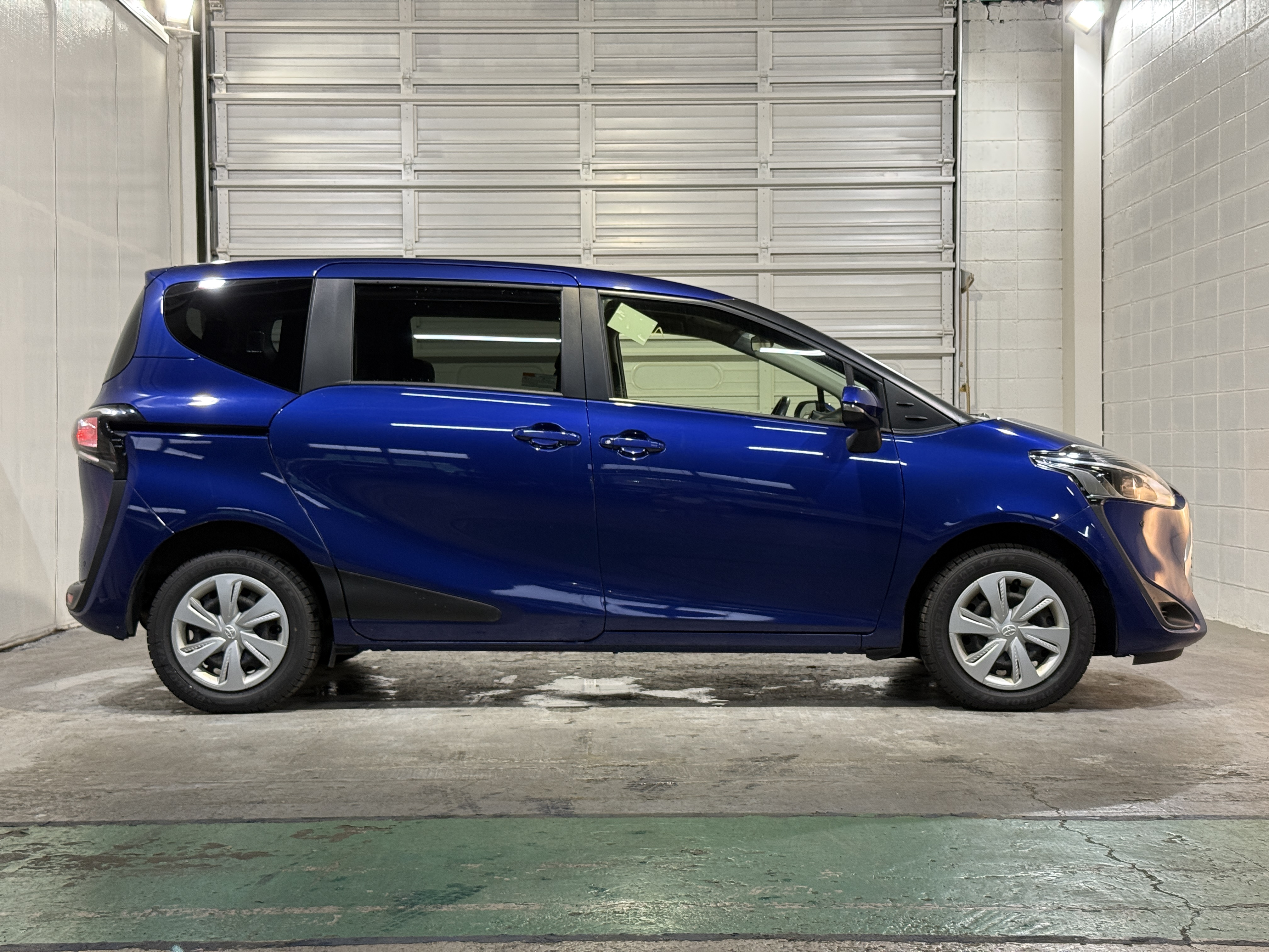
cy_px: 476
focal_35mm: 48
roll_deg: +0.3
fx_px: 1760
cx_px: 634
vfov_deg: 30.3
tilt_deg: -0.9
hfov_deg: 39.7
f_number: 1.78
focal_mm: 6.76
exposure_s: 1/60
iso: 125
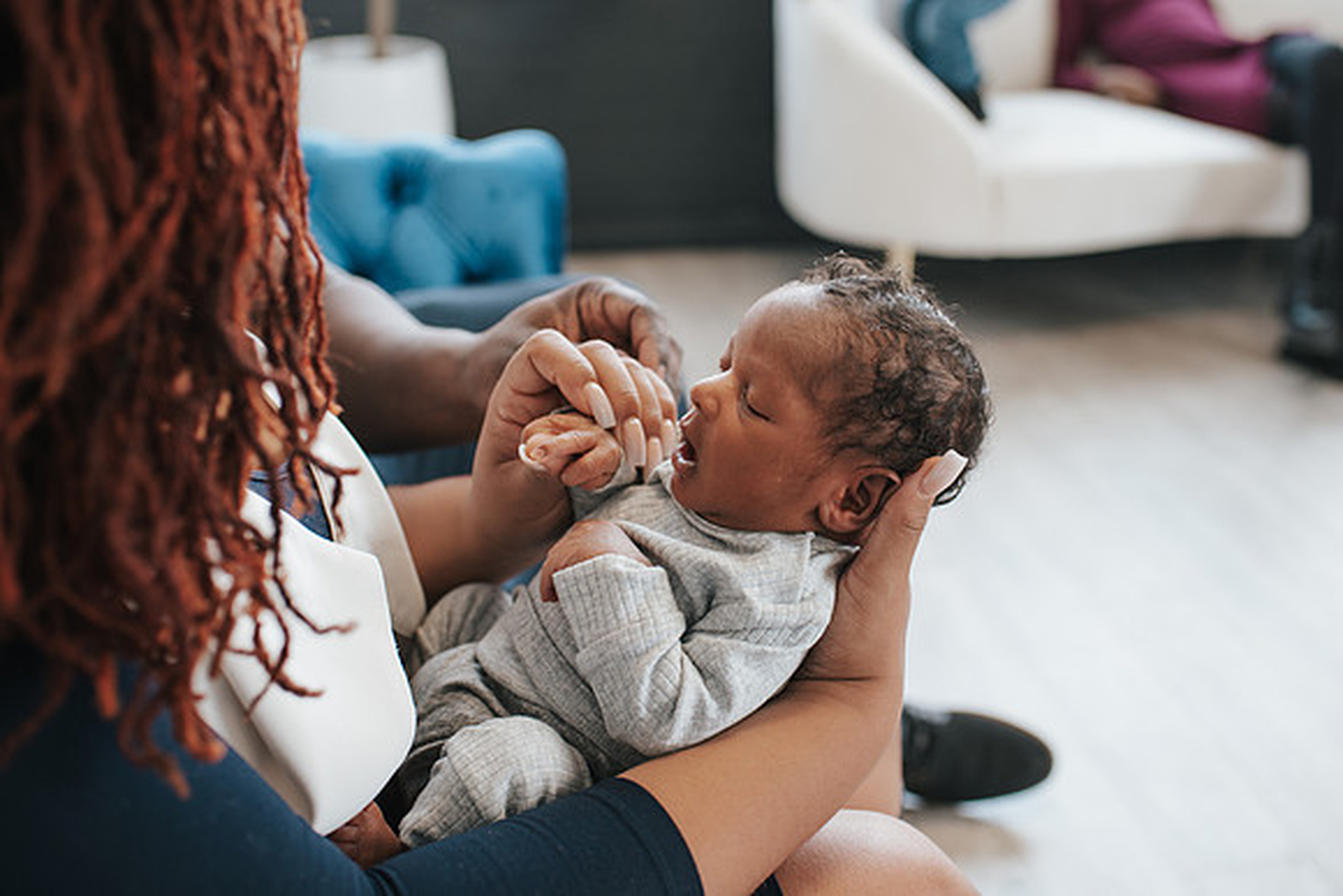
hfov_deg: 50.6
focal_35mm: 38
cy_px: 409
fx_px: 1420
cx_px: 730
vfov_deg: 35.0
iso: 320
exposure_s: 1/250
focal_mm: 35
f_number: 3.2
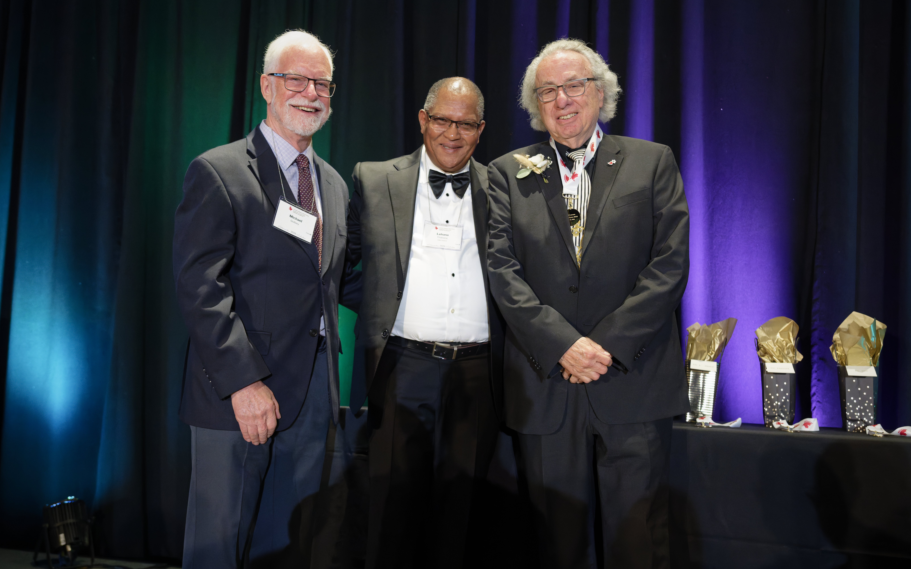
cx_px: 453
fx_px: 894
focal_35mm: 36
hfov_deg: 54.0
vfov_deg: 35.3
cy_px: 288
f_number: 4
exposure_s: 1/160
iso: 8000
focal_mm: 35
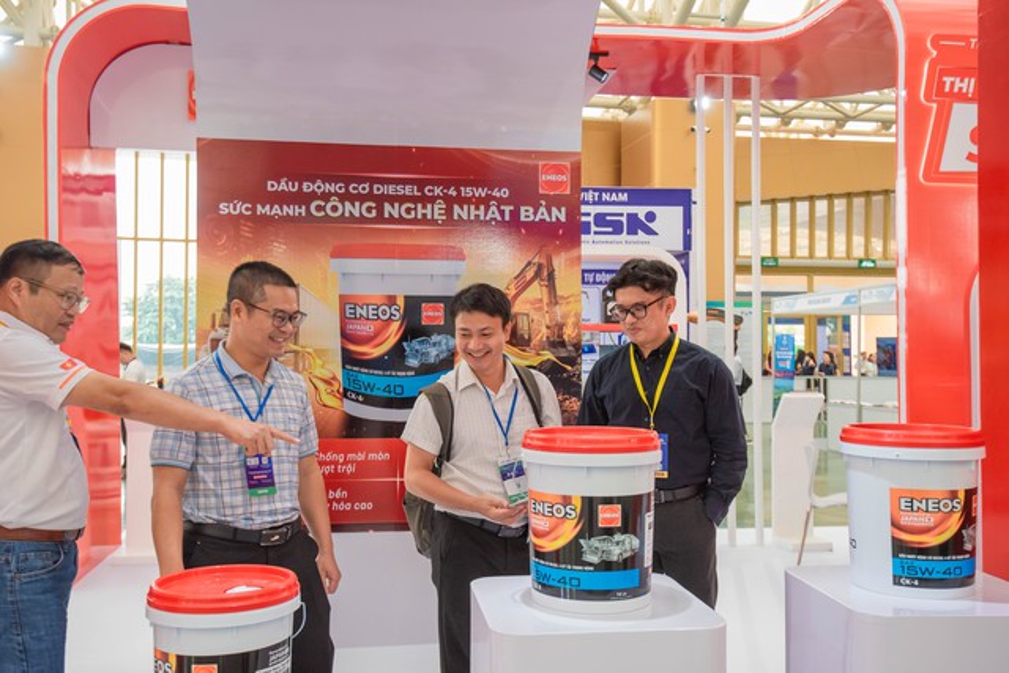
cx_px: 504
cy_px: 336
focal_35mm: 35
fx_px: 981
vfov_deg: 37.9
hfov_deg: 54.4
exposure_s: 1/320
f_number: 4
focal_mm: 35
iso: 1000
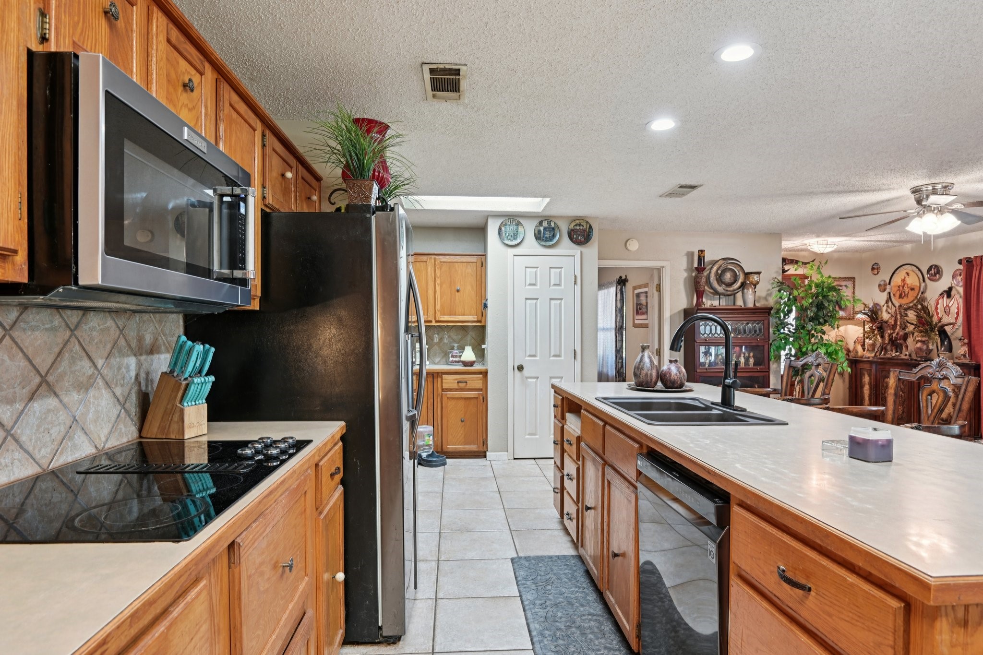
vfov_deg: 61.9
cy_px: 328
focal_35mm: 20
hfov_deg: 84.0
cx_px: 492
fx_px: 546
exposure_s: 1/4
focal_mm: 20
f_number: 8
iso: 400
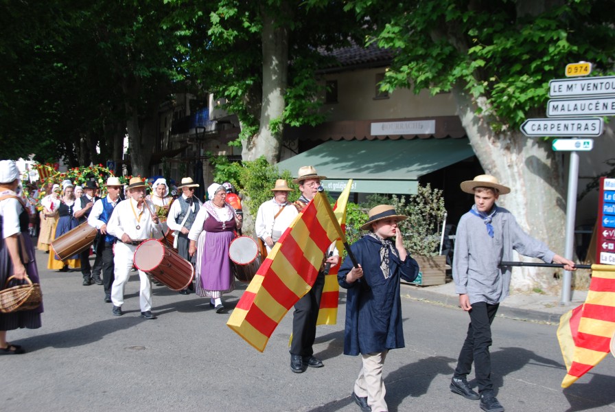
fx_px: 744
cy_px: 206
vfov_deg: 30.9
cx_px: 308
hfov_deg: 44.9
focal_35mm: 44
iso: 100
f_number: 6.3
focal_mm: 29
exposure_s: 1/160
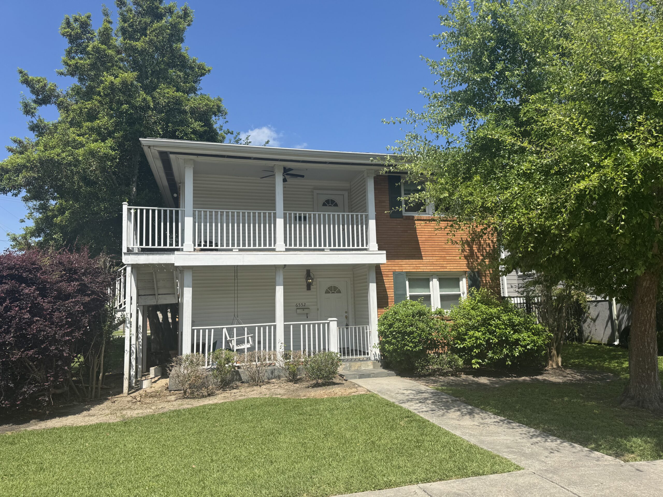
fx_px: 460
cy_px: 248
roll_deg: +0.7
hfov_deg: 71.6
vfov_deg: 56.8
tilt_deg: +5.8
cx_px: 332
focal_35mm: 24
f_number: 1.78
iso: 80
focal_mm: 6.76
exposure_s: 1/4310
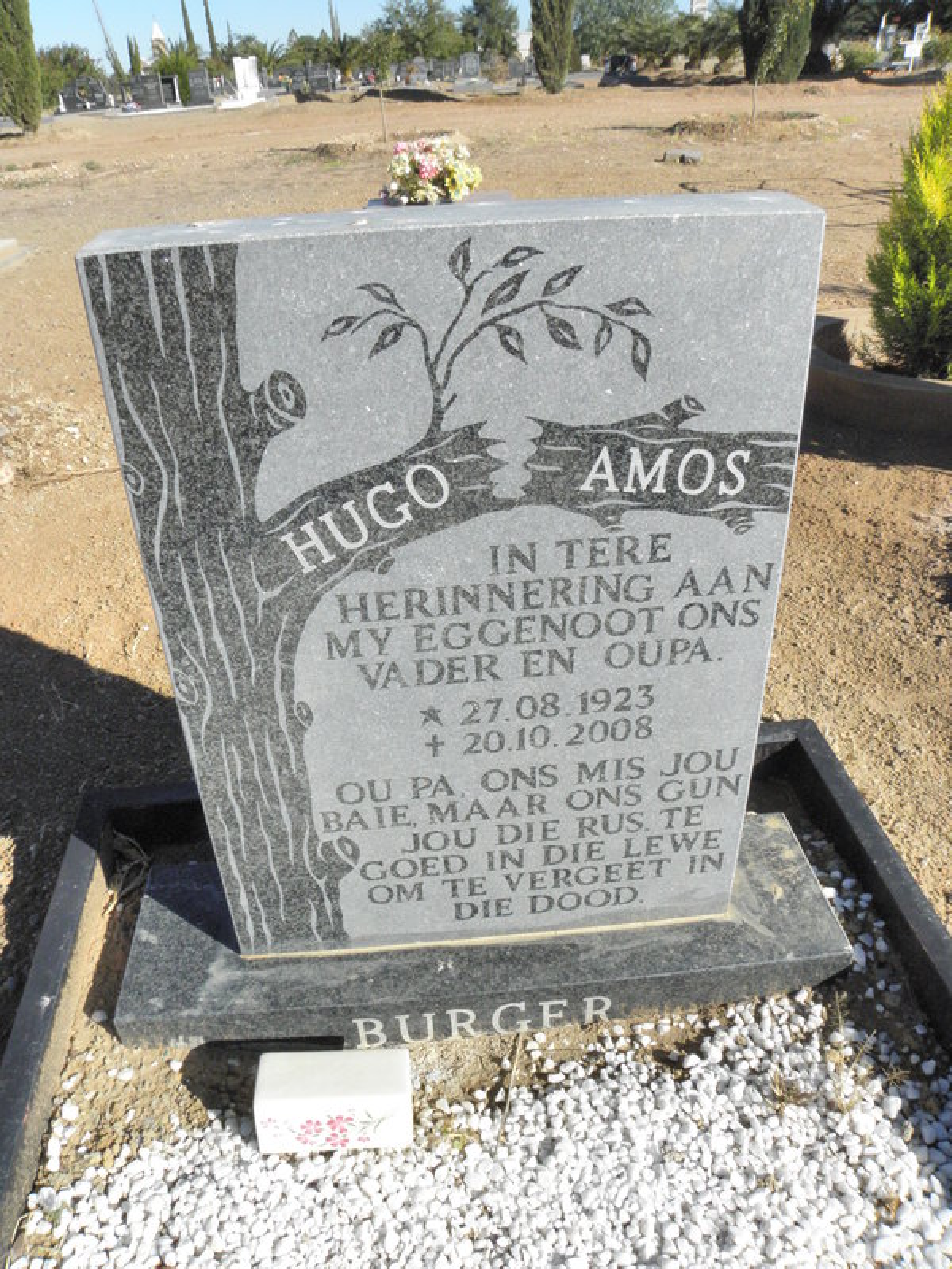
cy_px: 634
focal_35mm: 26
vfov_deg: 67.3
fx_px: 953
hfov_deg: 53.1
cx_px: 476
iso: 200
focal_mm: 4.6
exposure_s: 1/800
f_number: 6.3
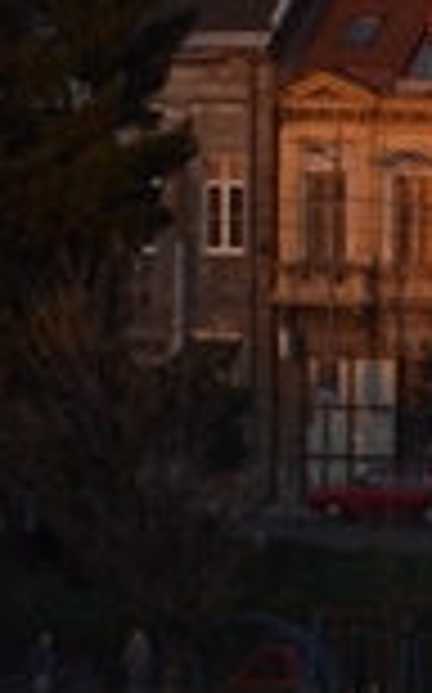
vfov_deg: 3.3
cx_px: -369
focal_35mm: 630
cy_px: -477
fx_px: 11886
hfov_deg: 2.1
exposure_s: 1/640
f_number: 5.6
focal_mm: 55
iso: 400
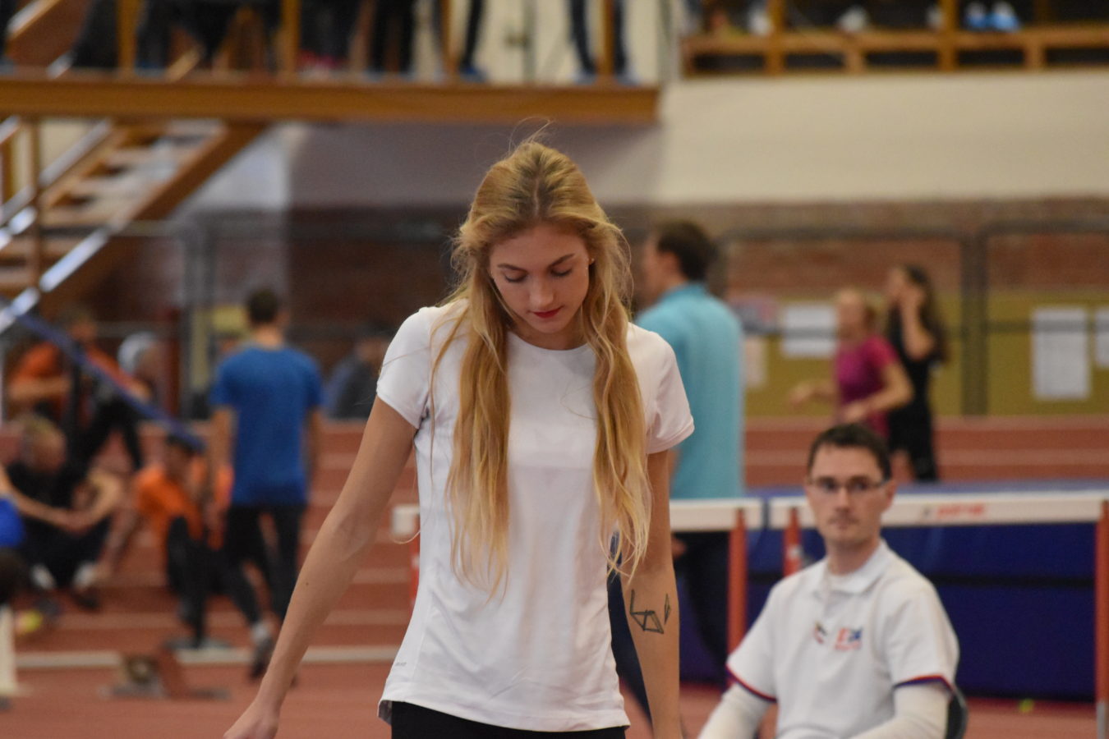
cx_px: 554
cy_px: 370
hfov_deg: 6.9
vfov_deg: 4.6
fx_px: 9241
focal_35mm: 300
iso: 6400
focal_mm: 200
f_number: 5.6
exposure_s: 1/500
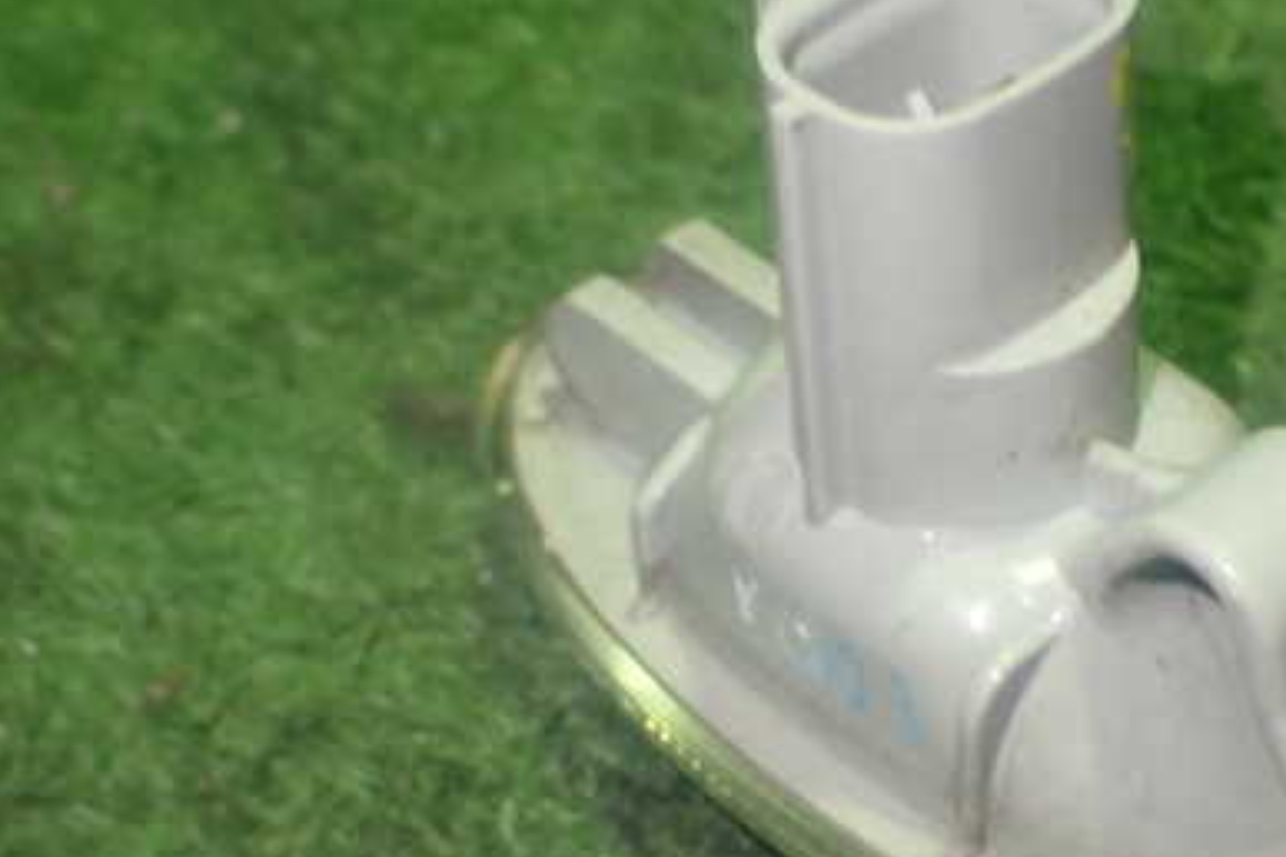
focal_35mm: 87
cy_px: 482
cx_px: 930
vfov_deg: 15.7
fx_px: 3108
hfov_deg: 23.2
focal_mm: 9.65
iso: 800
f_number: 3.3
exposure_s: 1/50
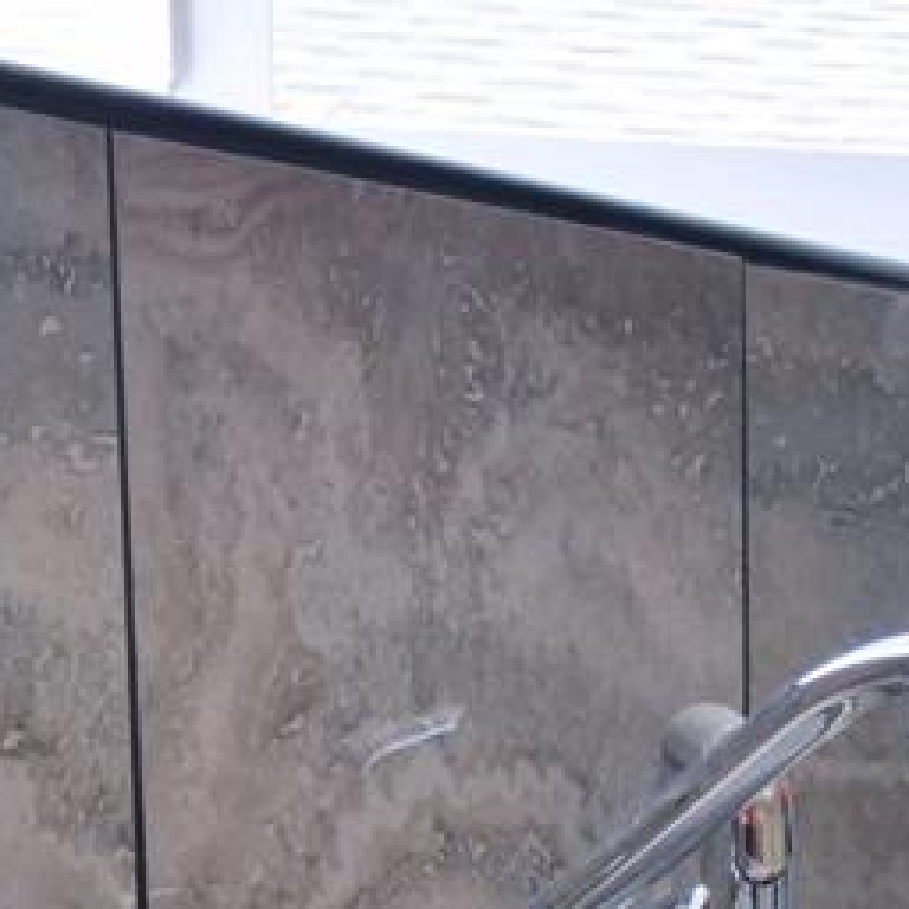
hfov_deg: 16.9
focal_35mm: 99
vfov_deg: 16.5
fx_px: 2941
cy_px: 1221
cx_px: 1040
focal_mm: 14
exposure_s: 1/160
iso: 800
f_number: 5.6
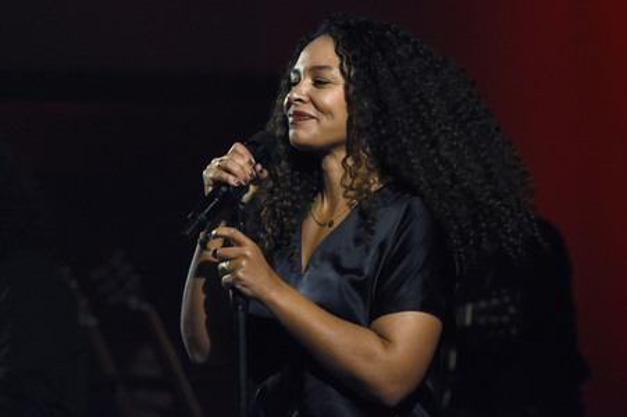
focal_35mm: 232
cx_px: 314
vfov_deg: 5.9
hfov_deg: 8.9
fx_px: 4046
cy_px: 208
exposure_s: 1/200
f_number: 2.8
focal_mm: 155
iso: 1600
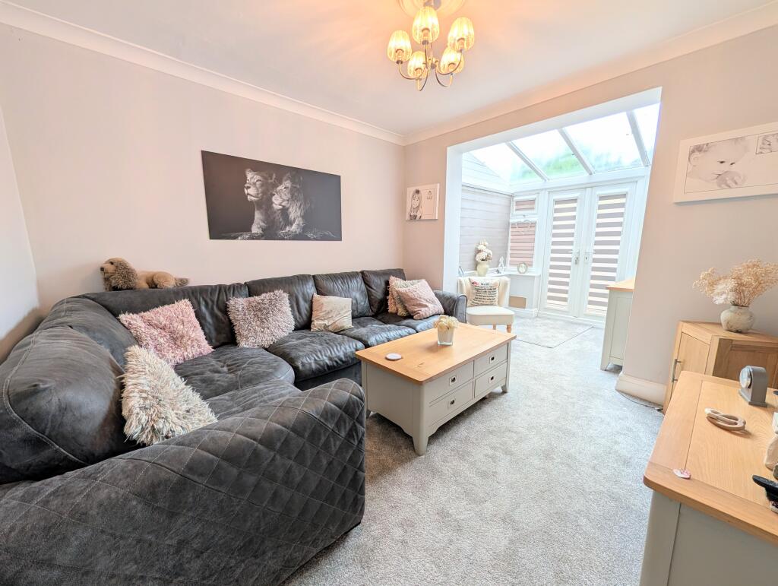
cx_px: 389
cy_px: 293
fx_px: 270
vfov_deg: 94.6
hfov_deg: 110.5
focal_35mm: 12
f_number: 1.7
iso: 65
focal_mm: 2.02
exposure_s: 1/273
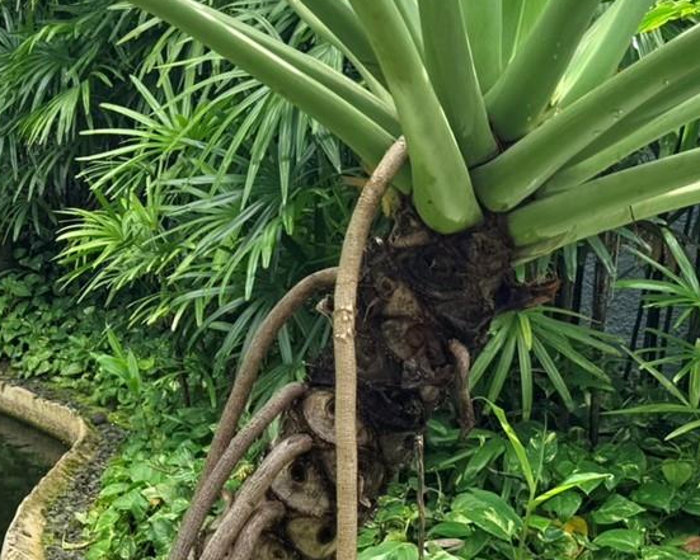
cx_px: 8
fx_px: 1409
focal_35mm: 68
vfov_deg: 22.5
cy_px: 267
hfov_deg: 26.5
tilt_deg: -6.1
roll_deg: -1.6
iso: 80
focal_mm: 6.76
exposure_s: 1/1075
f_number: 1.78
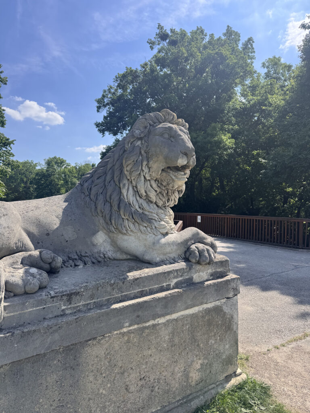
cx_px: 155
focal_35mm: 24
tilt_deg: +0.5
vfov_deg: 71.6
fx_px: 287
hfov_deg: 56.8
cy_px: 206
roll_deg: -1.5
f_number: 1.78
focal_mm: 6.76
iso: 80
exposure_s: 1/3096
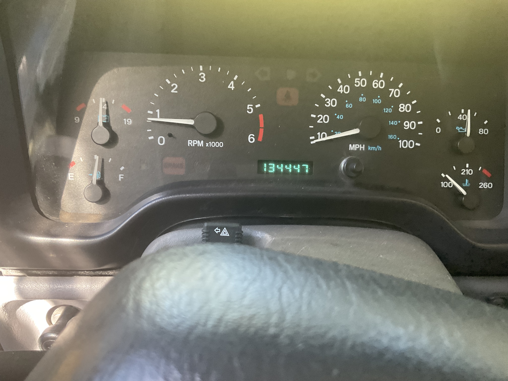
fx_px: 426
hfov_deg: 61.7
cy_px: 190
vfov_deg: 48.2
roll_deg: -2.0
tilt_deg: -24.5
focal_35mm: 29
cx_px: 254
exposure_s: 1/60
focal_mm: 3
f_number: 1.8
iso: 250
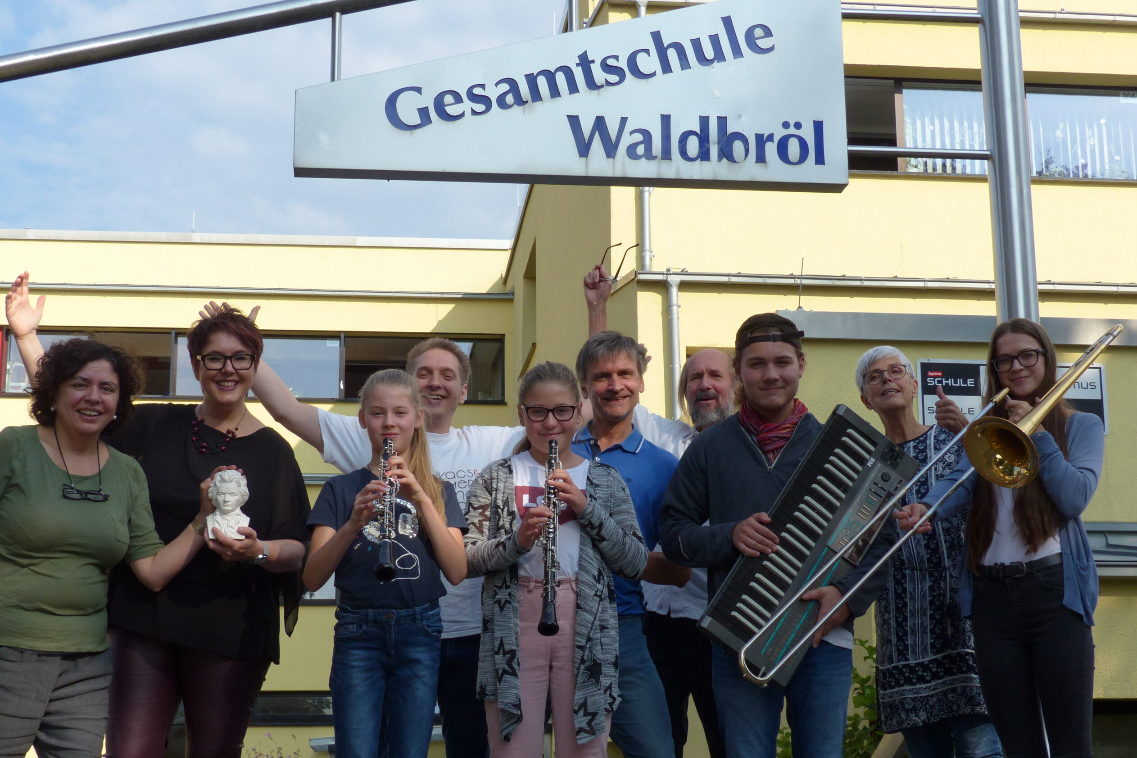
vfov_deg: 23.4
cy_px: 399
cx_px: 570
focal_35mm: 58
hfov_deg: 34.5
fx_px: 1832
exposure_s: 1/800
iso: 100
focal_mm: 9.9
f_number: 4
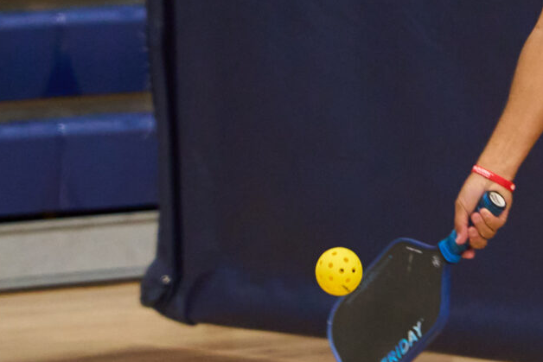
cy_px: 2
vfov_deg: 3.2
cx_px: 741
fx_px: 6457
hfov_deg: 4.8
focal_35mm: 428
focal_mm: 105
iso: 2500
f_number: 2.8
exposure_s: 1/1000
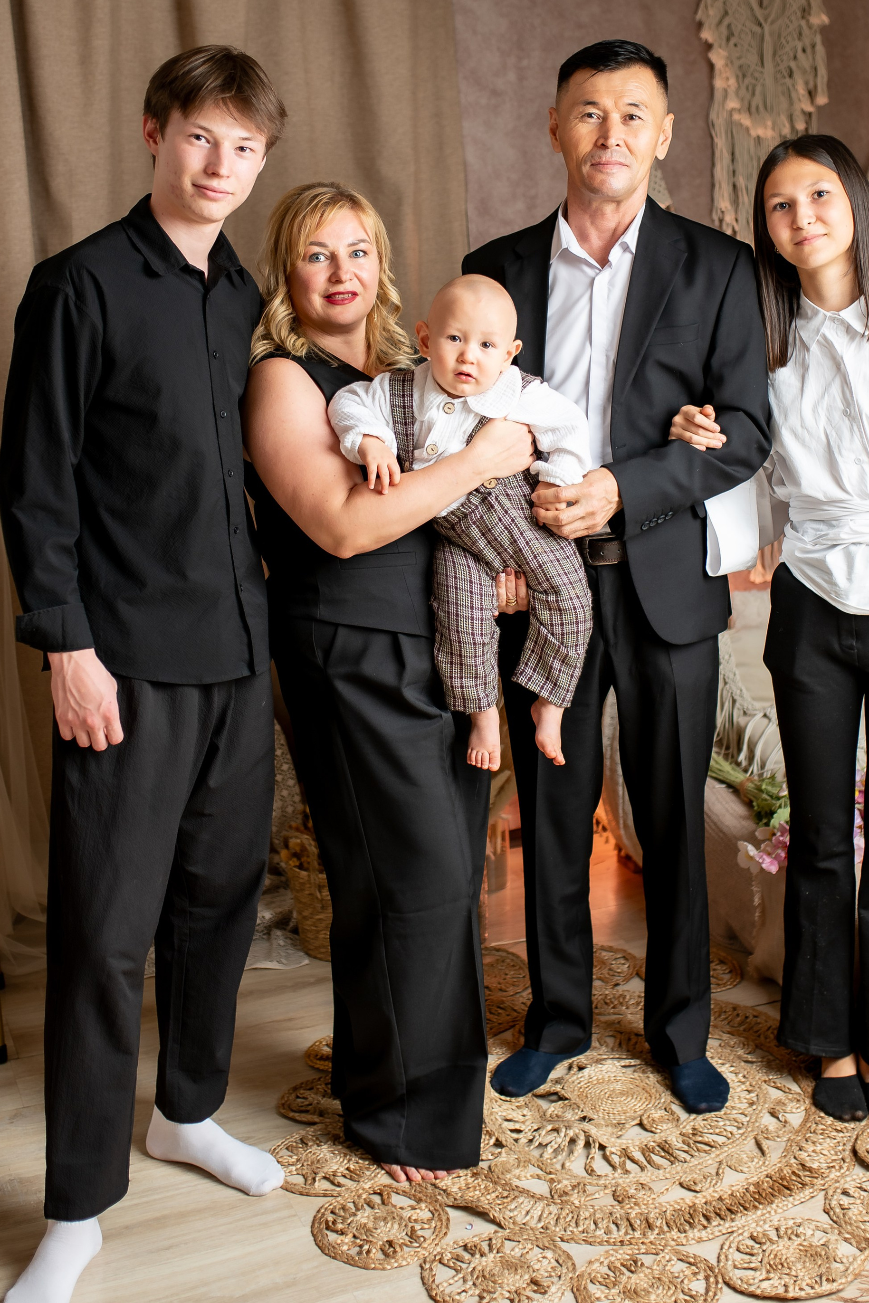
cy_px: 559
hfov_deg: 27.5
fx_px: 1774
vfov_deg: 40.3
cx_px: 487
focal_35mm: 49
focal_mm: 35
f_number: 2.2
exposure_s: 1/250
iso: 125
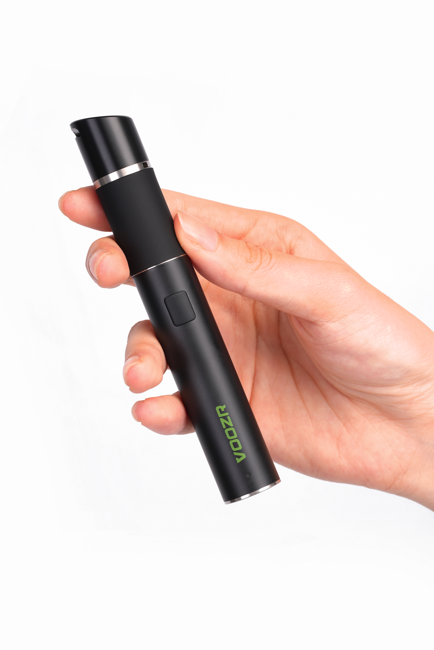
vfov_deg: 19.5
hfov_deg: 13.0
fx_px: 1899
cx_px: 217
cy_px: 325
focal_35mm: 105
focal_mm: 105
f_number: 14
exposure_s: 1/160
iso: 125
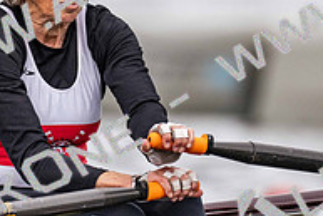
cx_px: 94
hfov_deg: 1.1
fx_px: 16153
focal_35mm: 1799
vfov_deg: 0.8
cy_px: 110
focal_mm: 600
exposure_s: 1/2500
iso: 720
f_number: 4
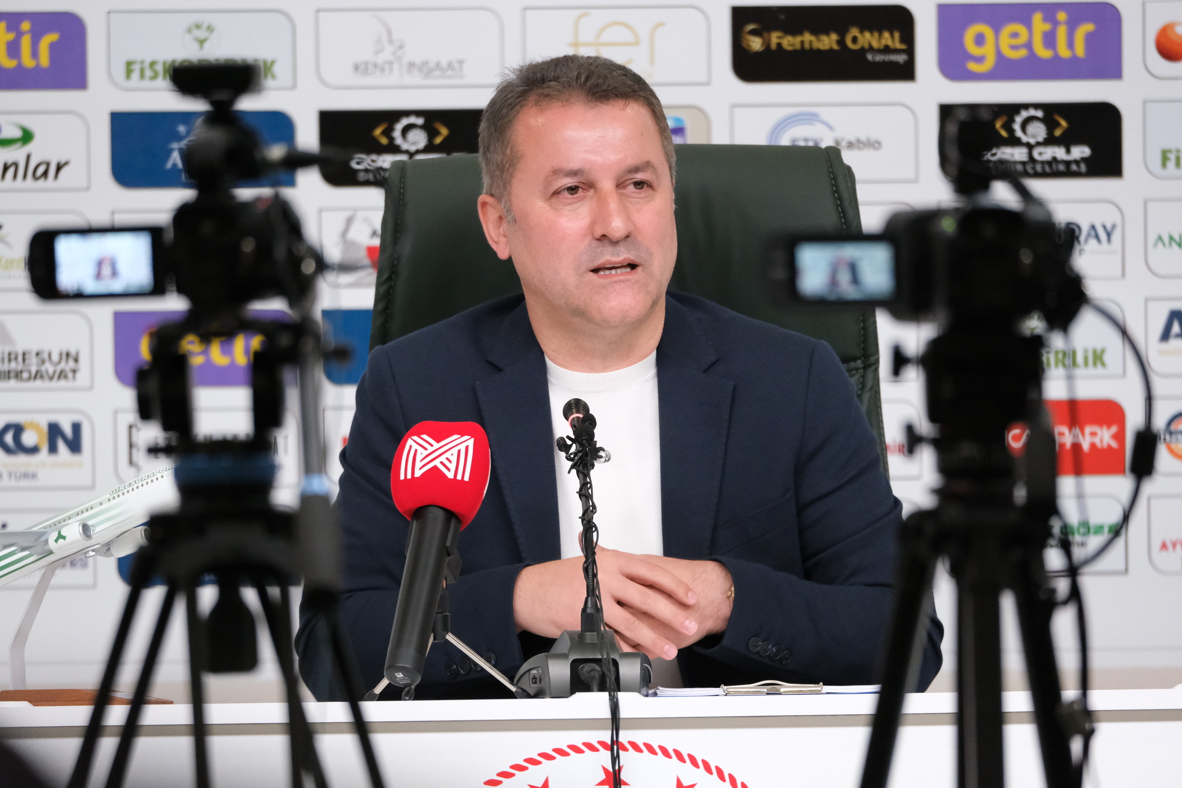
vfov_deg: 3.2
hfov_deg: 4.7
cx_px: 591
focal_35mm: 436
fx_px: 14314
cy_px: 394
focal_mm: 290.6
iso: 5000
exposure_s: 1/500
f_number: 5.2
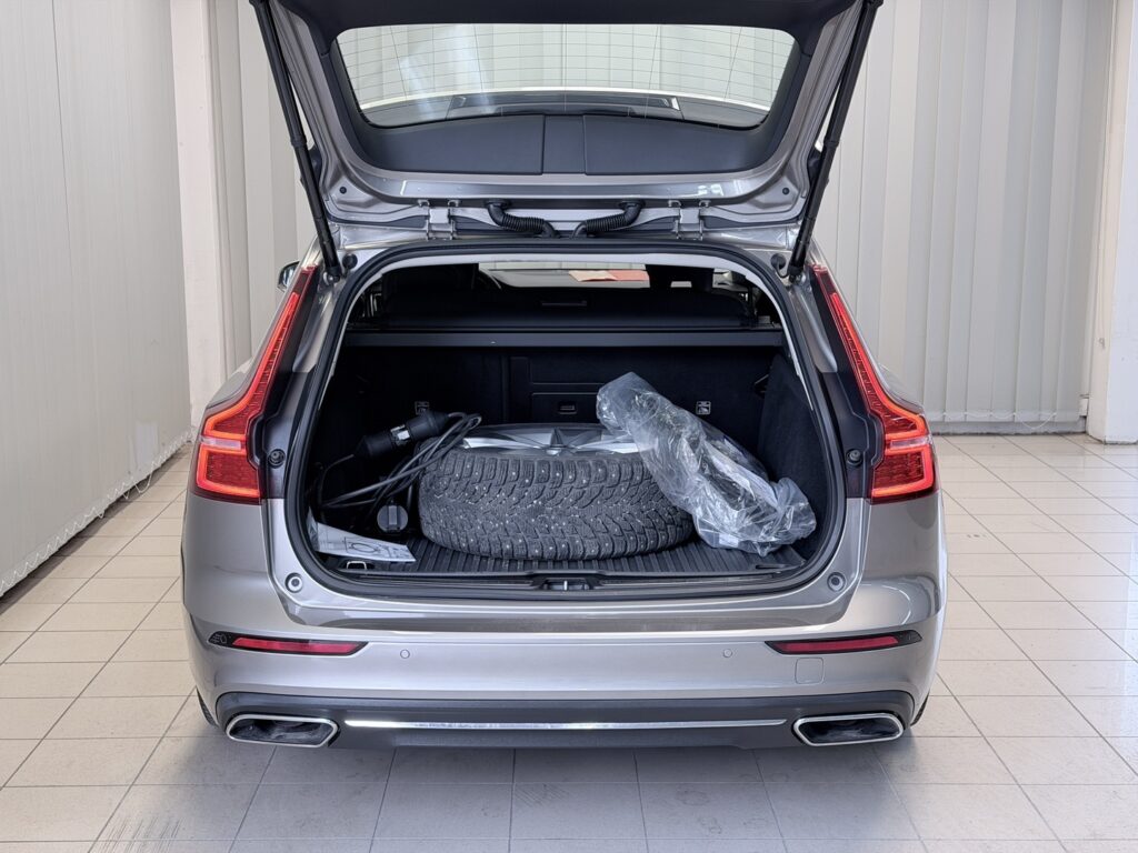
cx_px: 569
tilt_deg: -10.2
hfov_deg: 39.7
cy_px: 426
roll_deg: +0.2
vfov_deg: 30.3
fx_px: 1578
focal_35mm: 48
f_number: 1.78
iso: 64
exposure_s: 1/50
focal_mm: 6.76
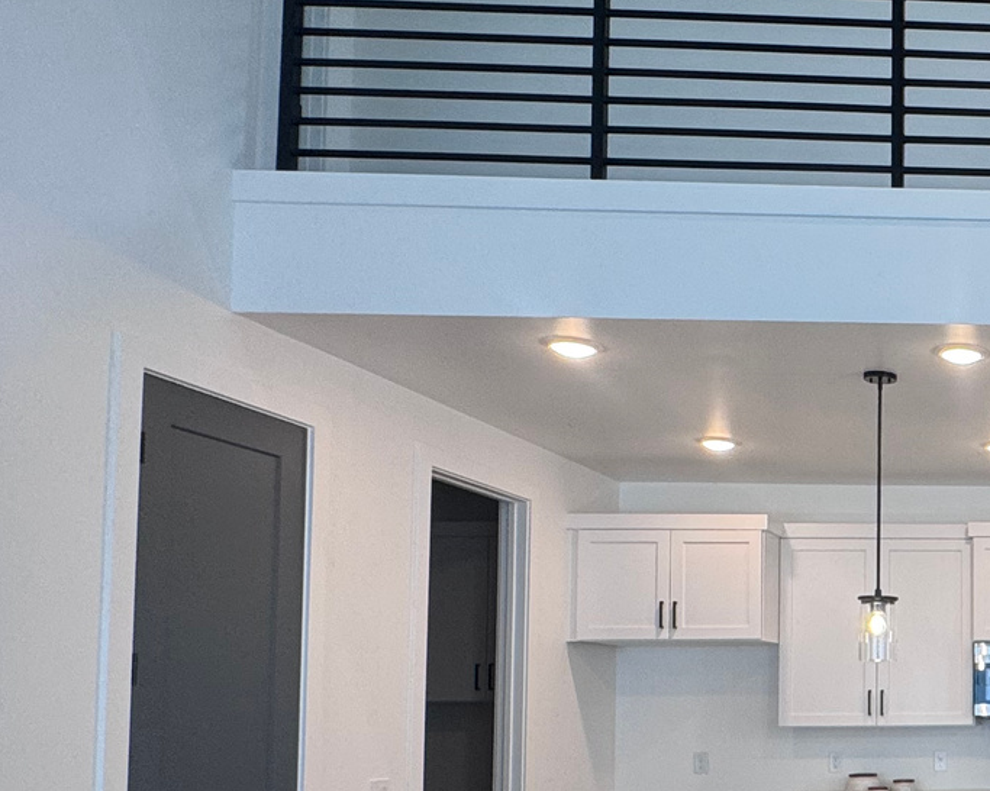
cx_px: 1219
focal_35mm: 41
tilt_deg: +2.2
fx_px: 1201
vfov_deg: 35.2
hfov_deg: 34.6
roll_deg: +0.4
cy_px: 645
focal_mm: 2.22
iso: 100
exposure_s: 1/120
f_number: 2.2
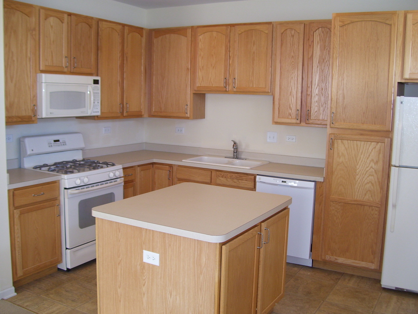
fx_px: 447
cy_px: 157
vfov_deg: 38.7
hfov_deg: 50.1
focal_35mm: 37
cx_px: 209
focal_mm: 6
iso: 80
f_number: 2.7
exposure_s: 1/60
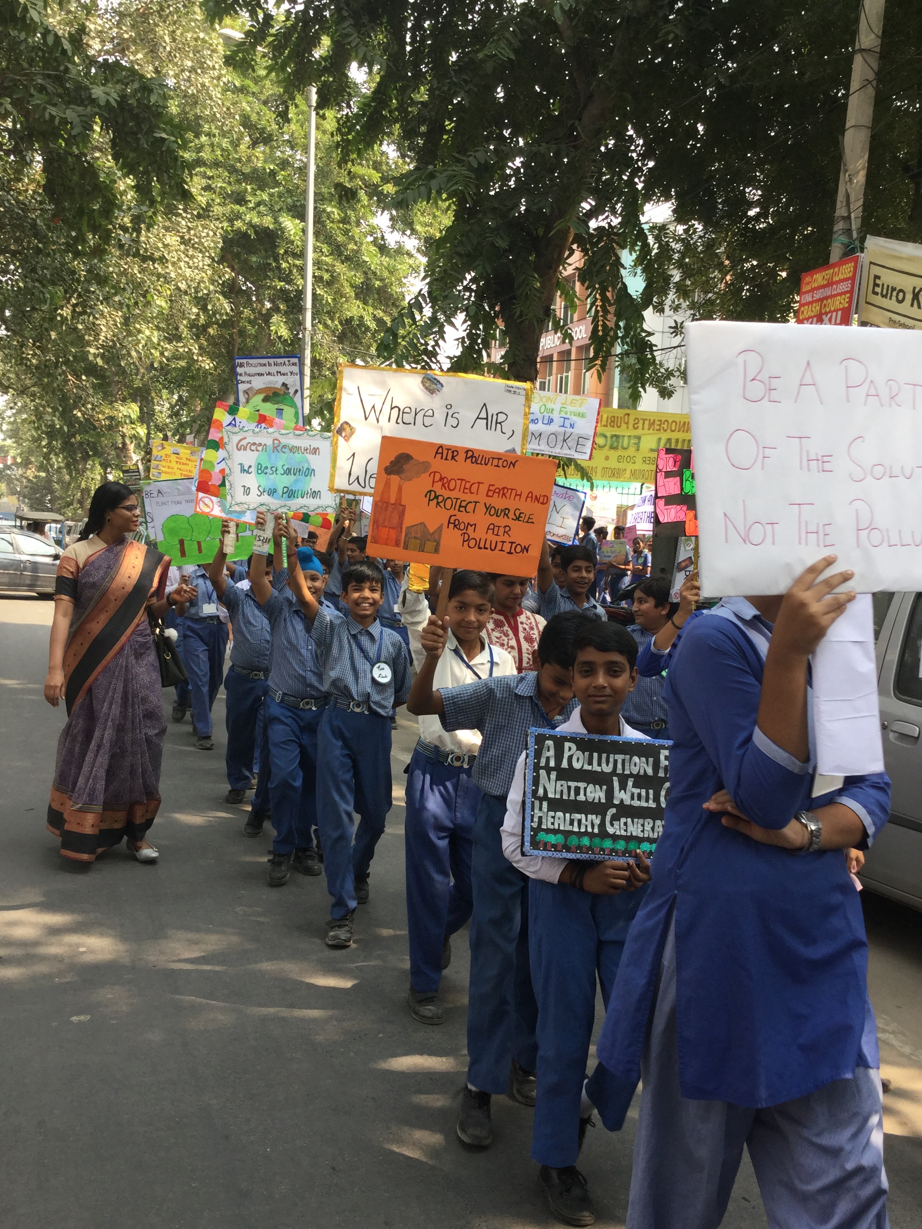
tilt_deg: -3.2
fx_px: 1207
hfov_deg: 41.8
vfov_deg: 53.9
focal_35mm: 34
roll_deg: -3.1
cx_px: 499
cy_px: 652
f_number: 2.4
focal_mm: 3.3
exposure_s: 1/184
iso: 25
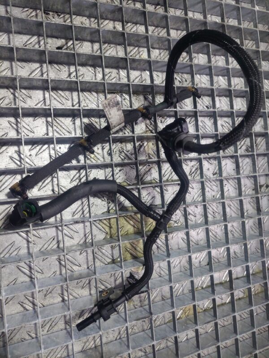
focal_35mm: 25
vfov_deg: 69.4
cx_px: 134
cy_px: 179
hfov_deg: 54.9
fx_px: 259
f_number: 1.8
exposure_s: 1/100
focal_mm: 5.23
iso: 160
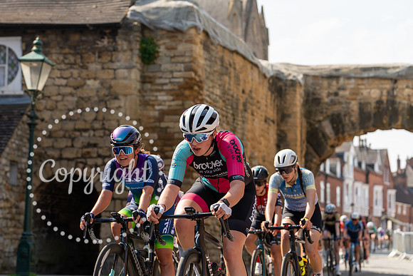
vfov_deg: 13.7
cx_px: 206
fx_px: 1147
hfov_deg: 20.4
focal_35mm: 100
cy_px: 138
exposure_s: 1/1000
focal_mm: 100
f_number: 4.5
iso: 200
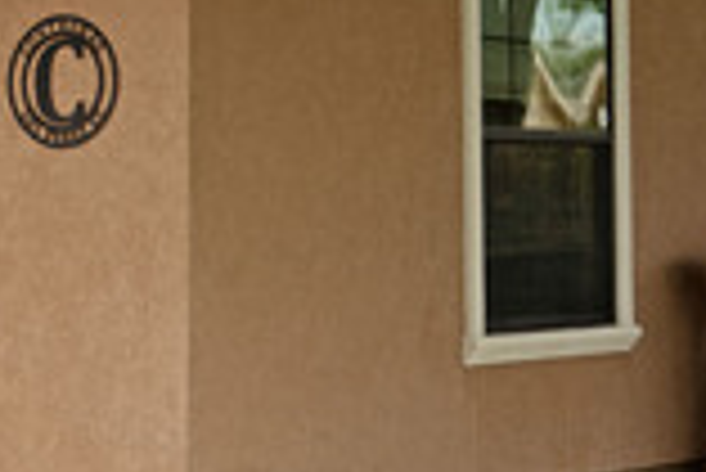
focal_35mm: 143
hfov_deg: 13.6
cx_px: -306
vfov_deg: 9.6
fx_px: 2807
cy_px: 146
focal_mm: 35
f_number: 1.4
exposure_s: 1/8000
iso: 125
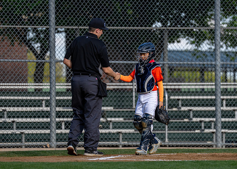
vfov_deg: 4.6
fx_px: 2094
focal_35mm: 311
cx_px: 132
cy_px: 90
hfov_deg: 6.5
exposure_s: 1/1600
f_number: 2.8
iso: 160
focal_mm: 200
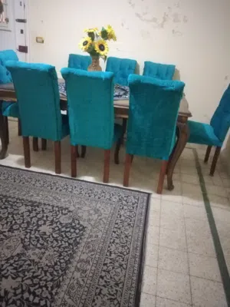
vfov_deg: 67.3
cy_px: 154
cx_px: 115
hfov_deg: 53.1
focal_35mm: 26
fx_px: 230
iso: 3767
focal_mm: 3.6
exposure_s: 1/15
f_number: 1.8
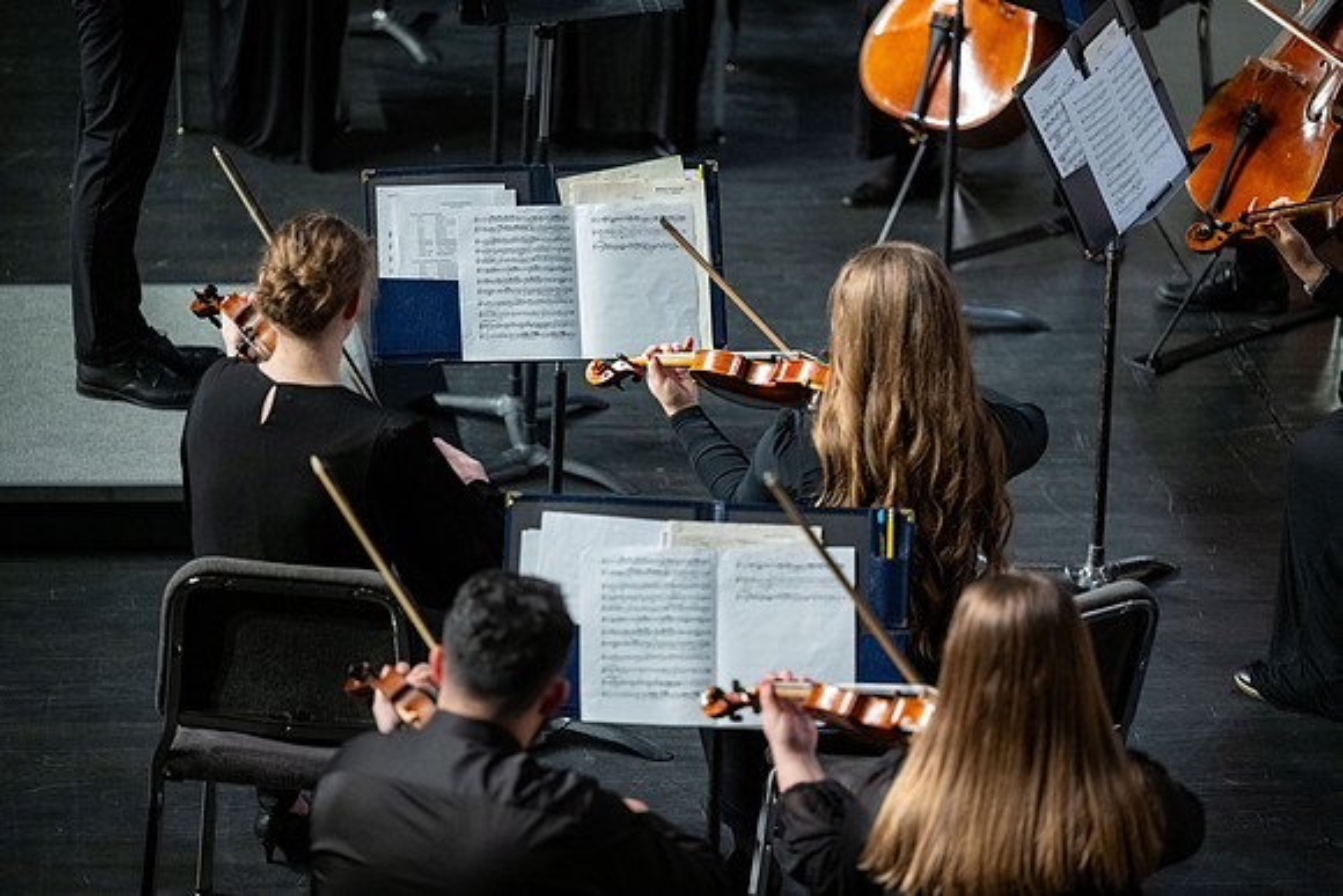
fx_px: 5783
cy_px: 448
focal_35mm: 155
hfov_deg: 13.2
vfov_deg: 8.9
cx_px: 672
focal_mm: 155
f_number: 2.8
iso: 1600
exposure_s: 1/400
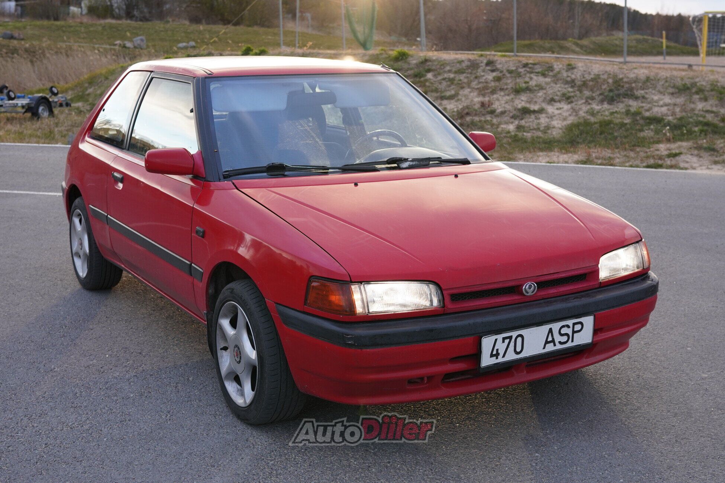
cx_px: 362
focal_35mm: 48
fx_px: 973
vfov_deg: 27.9
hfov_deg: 40.9
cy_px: 242
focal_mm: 32.2
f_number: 4
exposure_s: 1/160
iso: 320
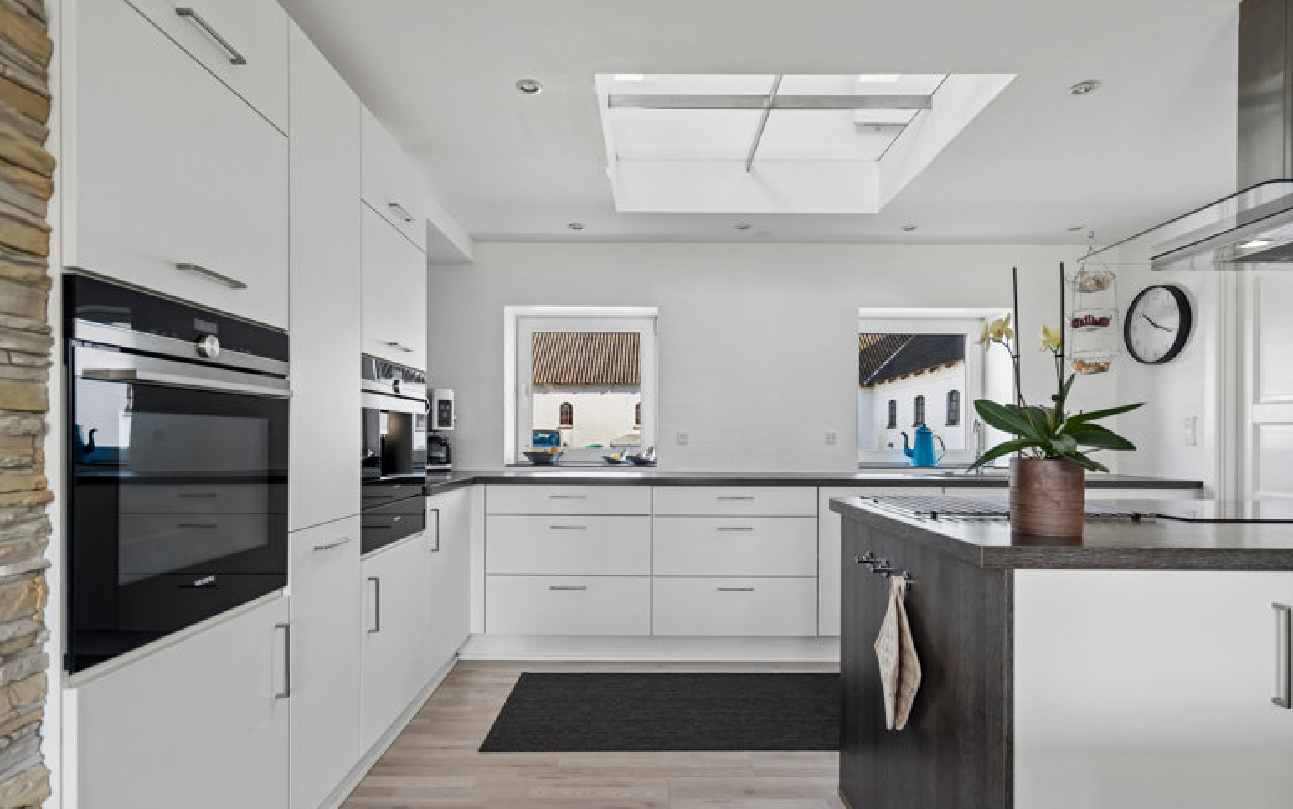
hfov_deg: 88.0
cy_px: 436
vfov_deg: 62.2
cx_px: 650
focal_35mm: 19
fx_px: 670
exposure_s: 1/60
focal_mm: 18
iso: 400
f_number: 5.6
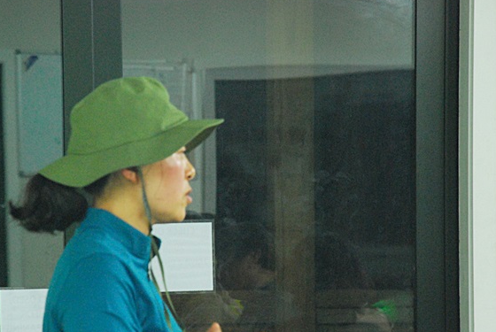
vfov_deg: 5.7
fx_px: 3311
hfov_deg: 8.6
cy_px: 226
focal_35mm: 240
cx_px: 206
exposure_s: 1/30
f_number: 6.3
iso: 1600
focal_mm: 112
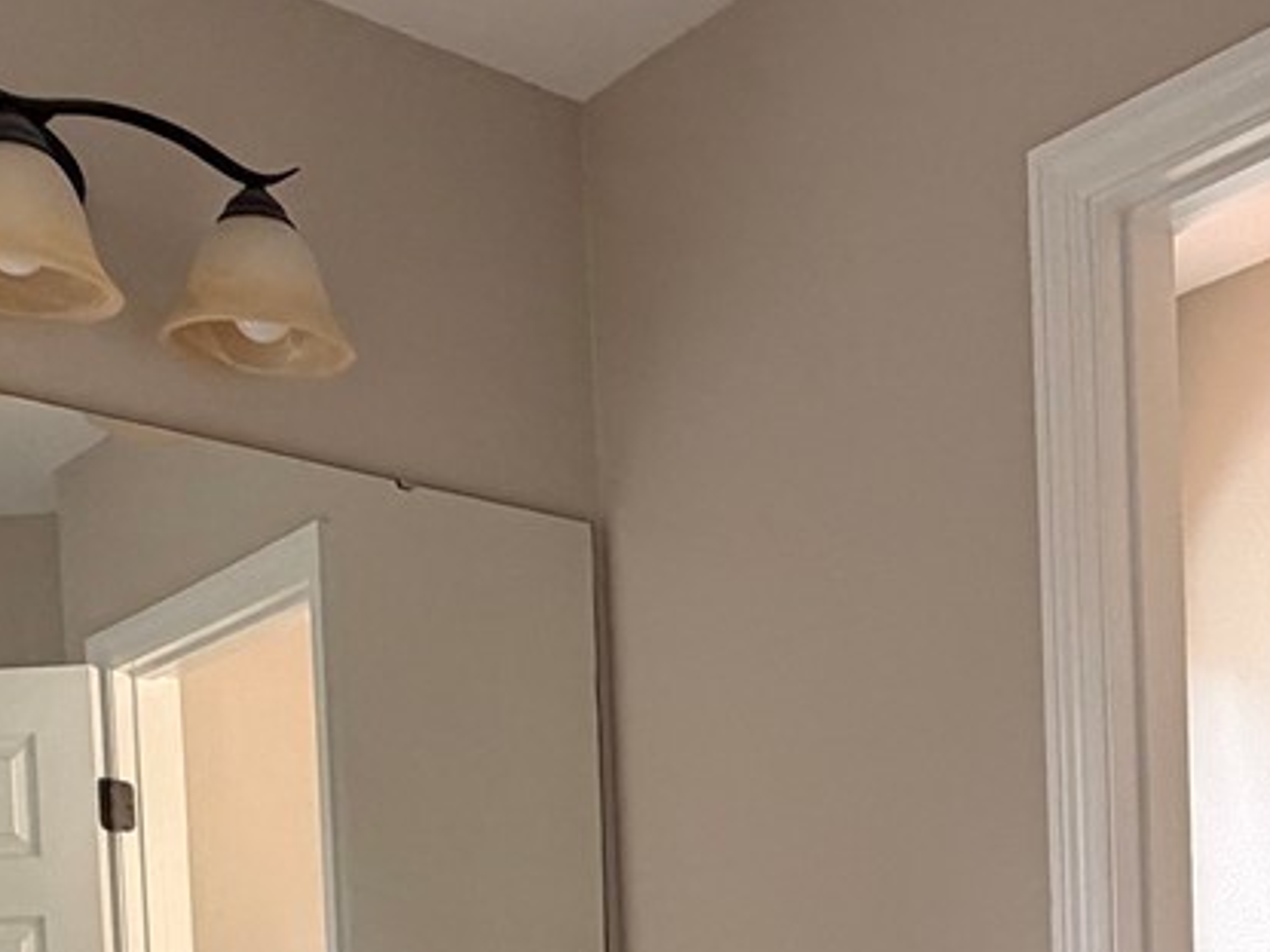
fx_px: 1981
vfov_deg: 23.9
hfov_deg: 35.4
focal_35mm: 54
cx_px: 774
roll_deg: +2.4
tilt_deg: -3.0
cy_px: 1218
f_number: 2.2
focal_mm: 2.22
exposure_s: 1/120
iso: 250
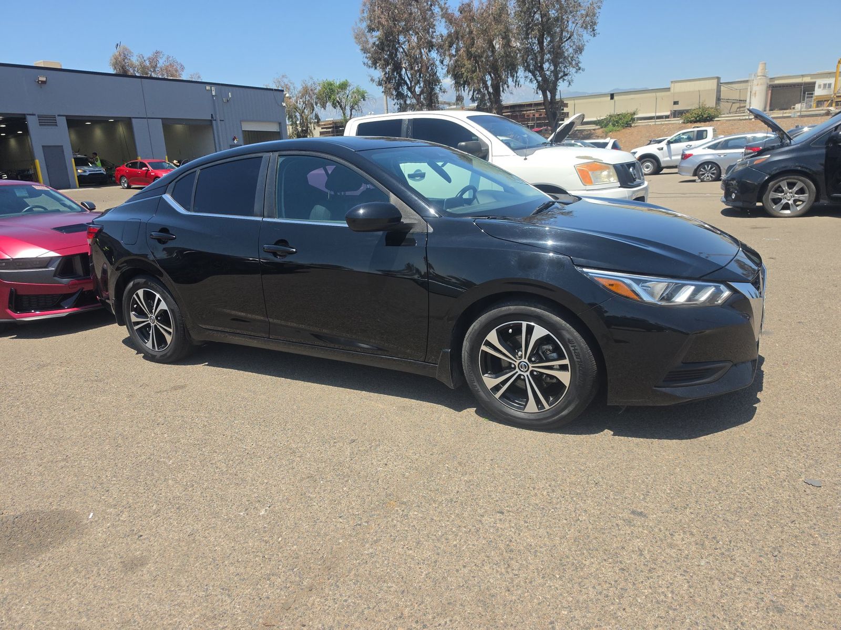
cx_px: 420
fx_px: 559
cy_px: 315
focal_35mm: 23
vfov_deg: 58.9
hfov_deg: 73.9
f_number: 1.4
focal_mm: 6.5
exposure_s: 1/4765
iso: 63
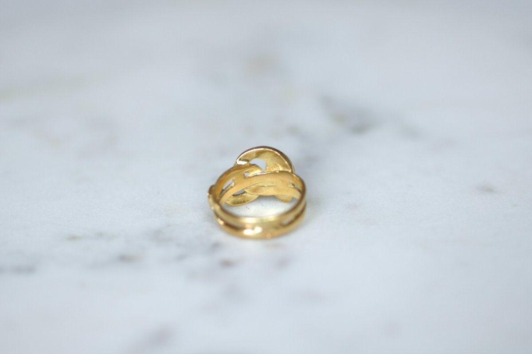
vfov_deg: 13.0
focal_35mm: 105
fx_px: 1552
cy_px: 177
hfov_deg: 19.5
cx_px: 266
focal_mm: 70
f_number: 2.8
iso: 250
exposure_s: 1/125
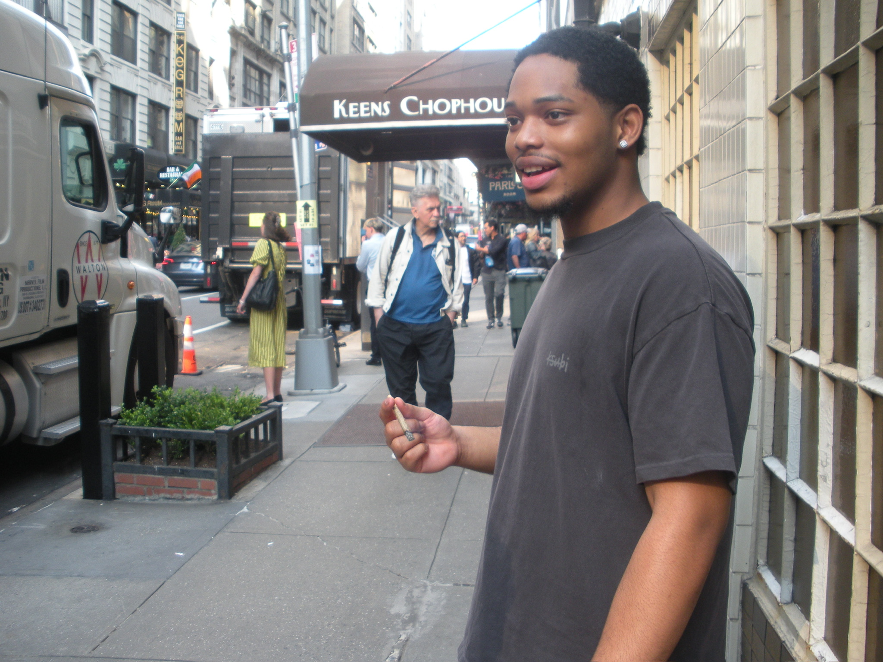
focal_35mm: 36
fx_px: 918
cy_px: 331
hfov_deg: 51.4
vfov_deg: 39.7
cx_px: 442
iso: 94
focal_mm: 6.3
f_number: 3.5
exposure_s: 1/61
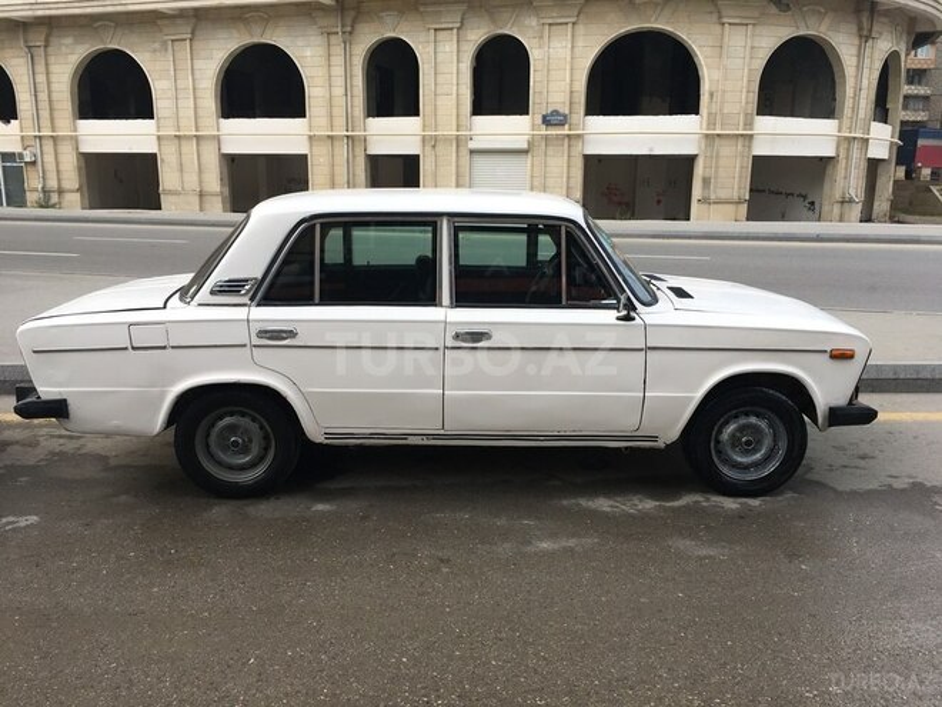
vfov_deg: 48.2
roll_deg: -1.3
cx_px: 471
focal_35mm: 29
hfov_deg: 61.7
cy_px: 354
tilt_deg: -12.9
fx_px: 789
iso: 25
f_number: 2.2
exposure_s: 1/481
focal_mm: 4.15
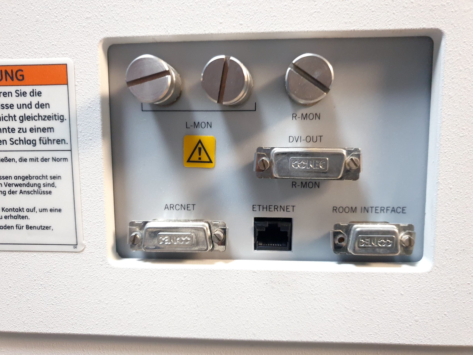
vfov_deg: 53.1
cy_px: 178
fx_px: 355
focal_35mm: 26
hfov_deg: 67.3
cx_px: 236
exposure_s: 1/50
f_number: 1.5
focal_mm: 4.3
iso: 320
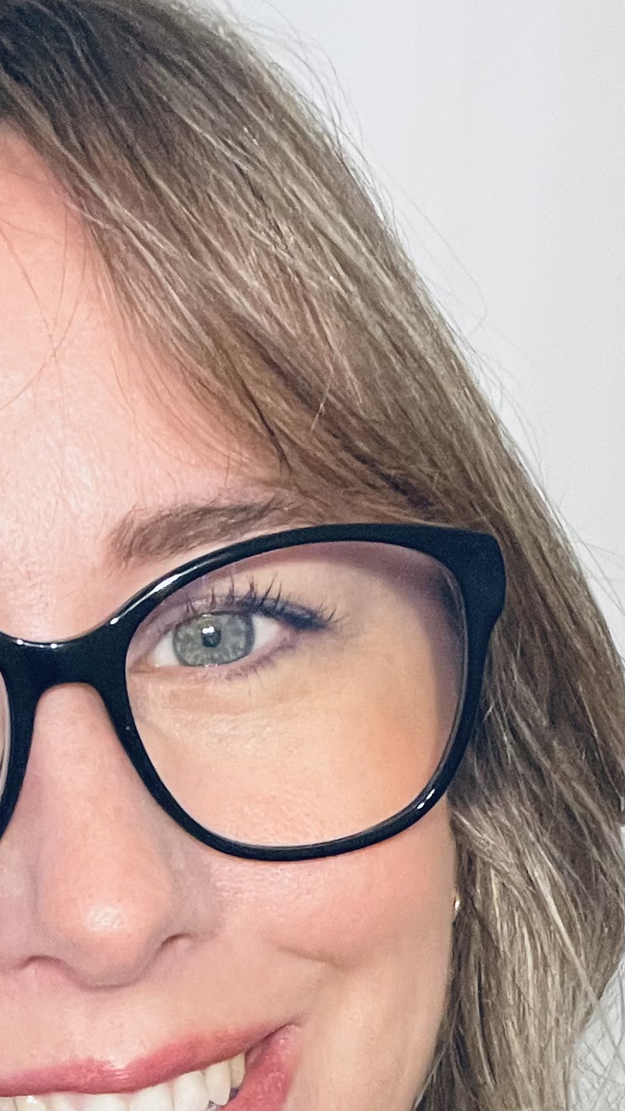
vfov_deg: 25.2
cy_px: 1234
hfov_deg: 15.3
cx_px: 83
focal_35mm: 78
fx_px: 2298
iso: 320
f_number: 2.2
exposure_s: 1/60
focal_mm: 2.71
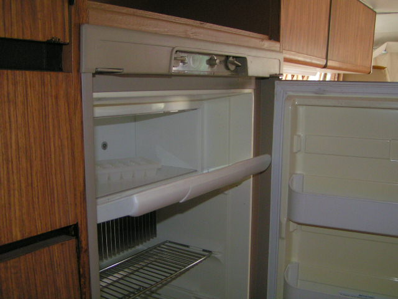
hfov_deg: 49.0
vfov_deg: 37.7
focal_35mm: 38
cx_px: 199
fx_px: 437
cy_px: 150
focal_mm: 5.8
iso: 200
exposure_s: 1/40
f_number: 2.8
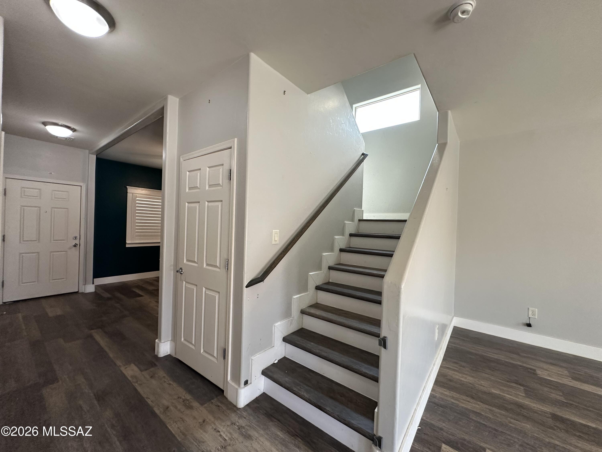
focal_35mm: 14
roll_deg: -1.7
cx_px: 301
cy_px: 226
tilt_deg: +1.3
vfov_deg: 85.7
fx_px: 243
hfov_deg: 102.1
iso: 200
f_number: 2.2
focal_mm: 2.22
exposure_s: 1/120
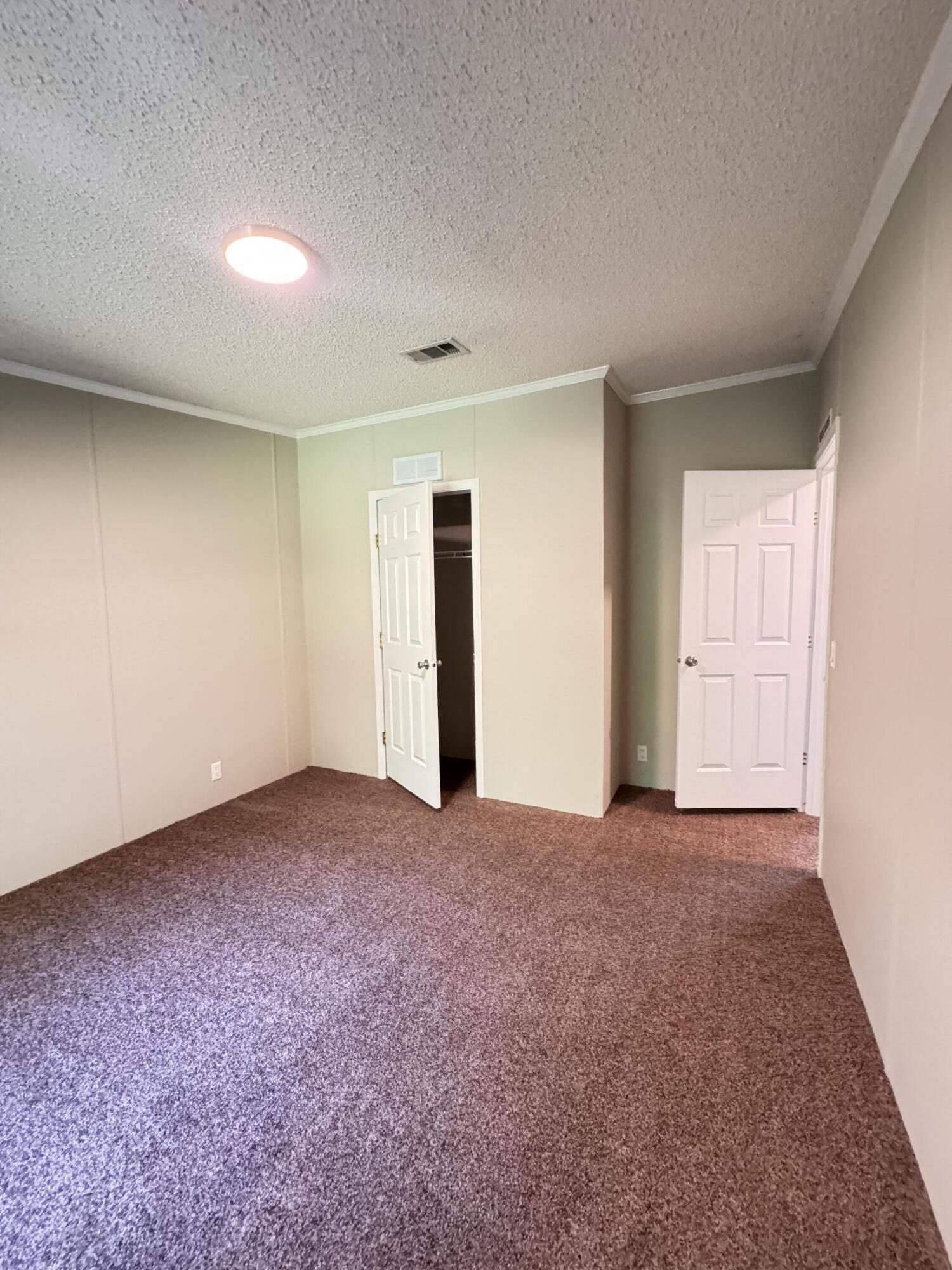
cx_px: 476
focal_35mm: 14
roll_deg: +0.7
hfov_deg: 85.7
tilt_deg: -4.2
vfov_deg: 102.1
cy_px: 635
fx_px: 513
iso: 800
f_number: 2.2
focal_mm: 2.22
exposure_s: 1/40
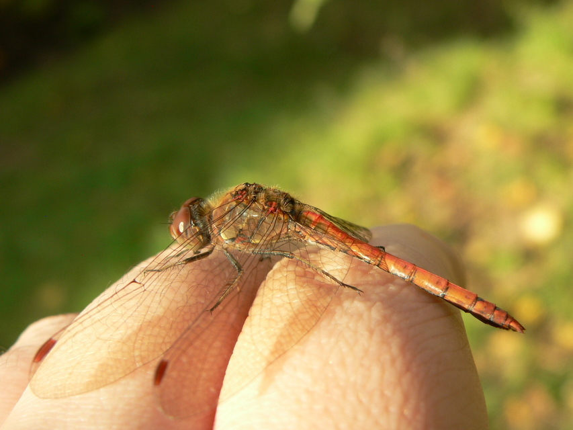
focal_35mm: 63
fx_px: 1043
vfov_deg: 23.3
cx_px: 286
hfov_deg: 30.7
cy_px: 215
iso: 80
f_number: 4
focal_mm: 10.4
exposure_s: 1/250
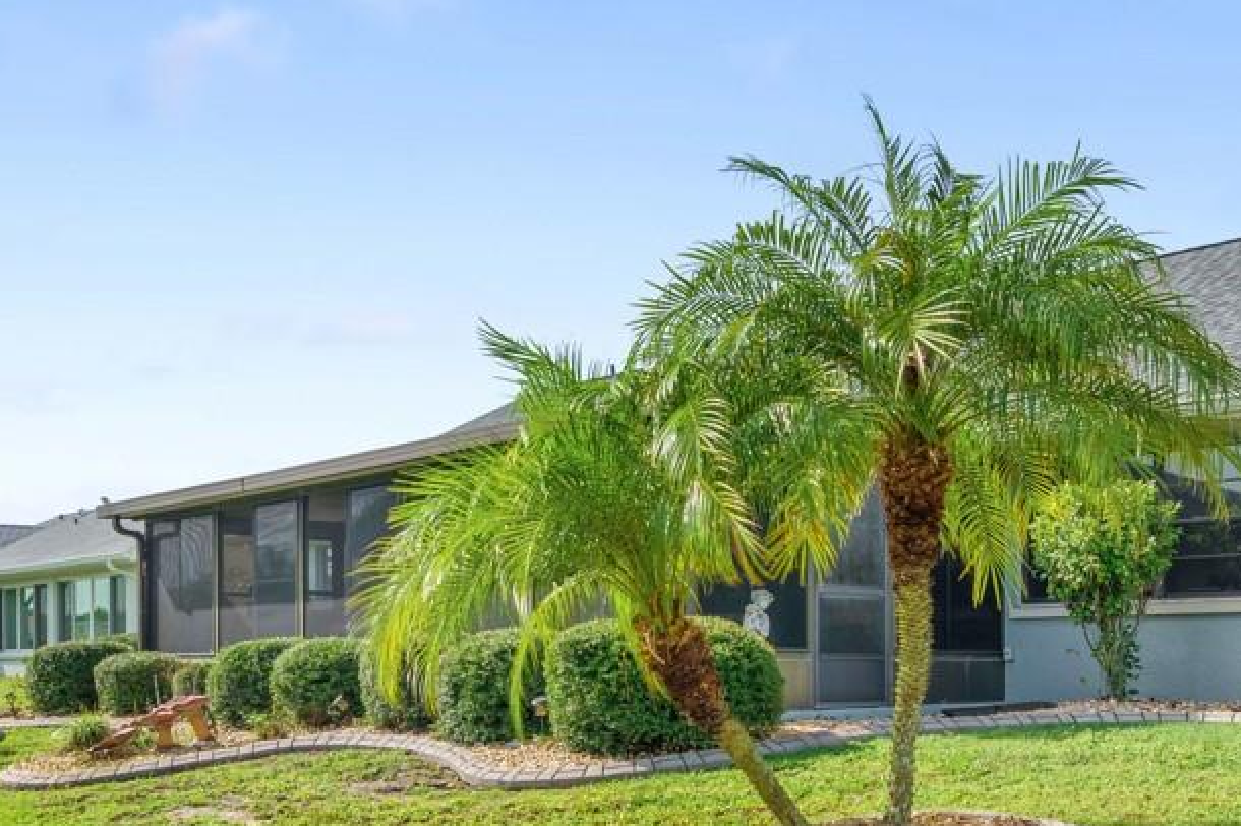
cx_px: 667
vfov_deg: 30.8
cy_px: 693
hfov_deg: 46.4
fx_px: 1447
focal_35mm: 42
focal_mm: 16
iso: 200
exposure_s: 1/400
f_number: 8
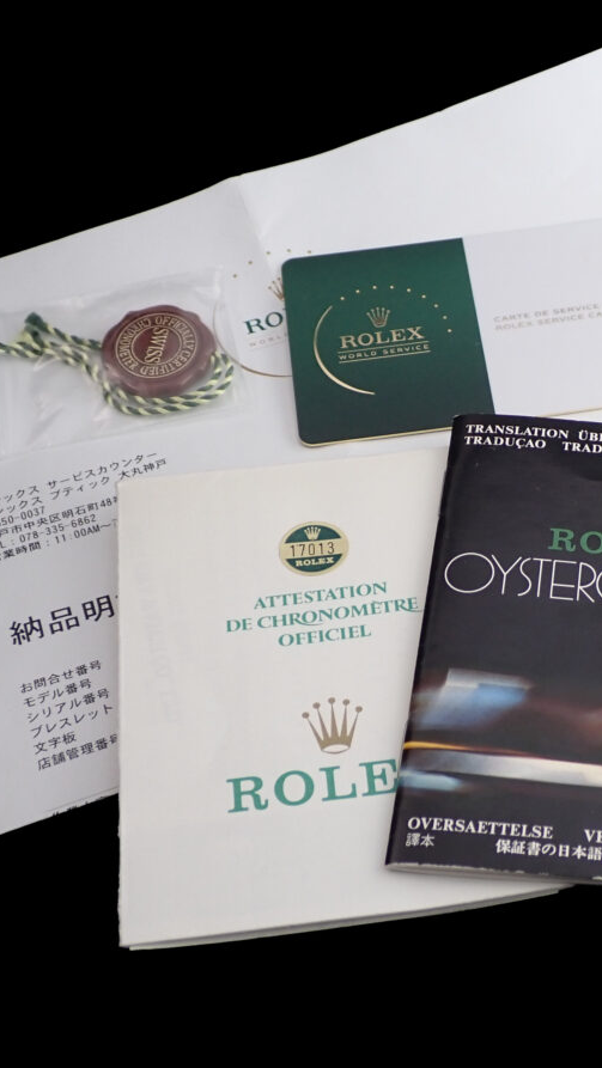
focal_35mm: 60
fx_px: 1701
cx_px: 474
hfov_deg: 19.9
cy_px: 532
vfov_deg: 34.9
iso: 200
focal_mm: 7.31
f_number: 2.8
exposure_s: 1/60
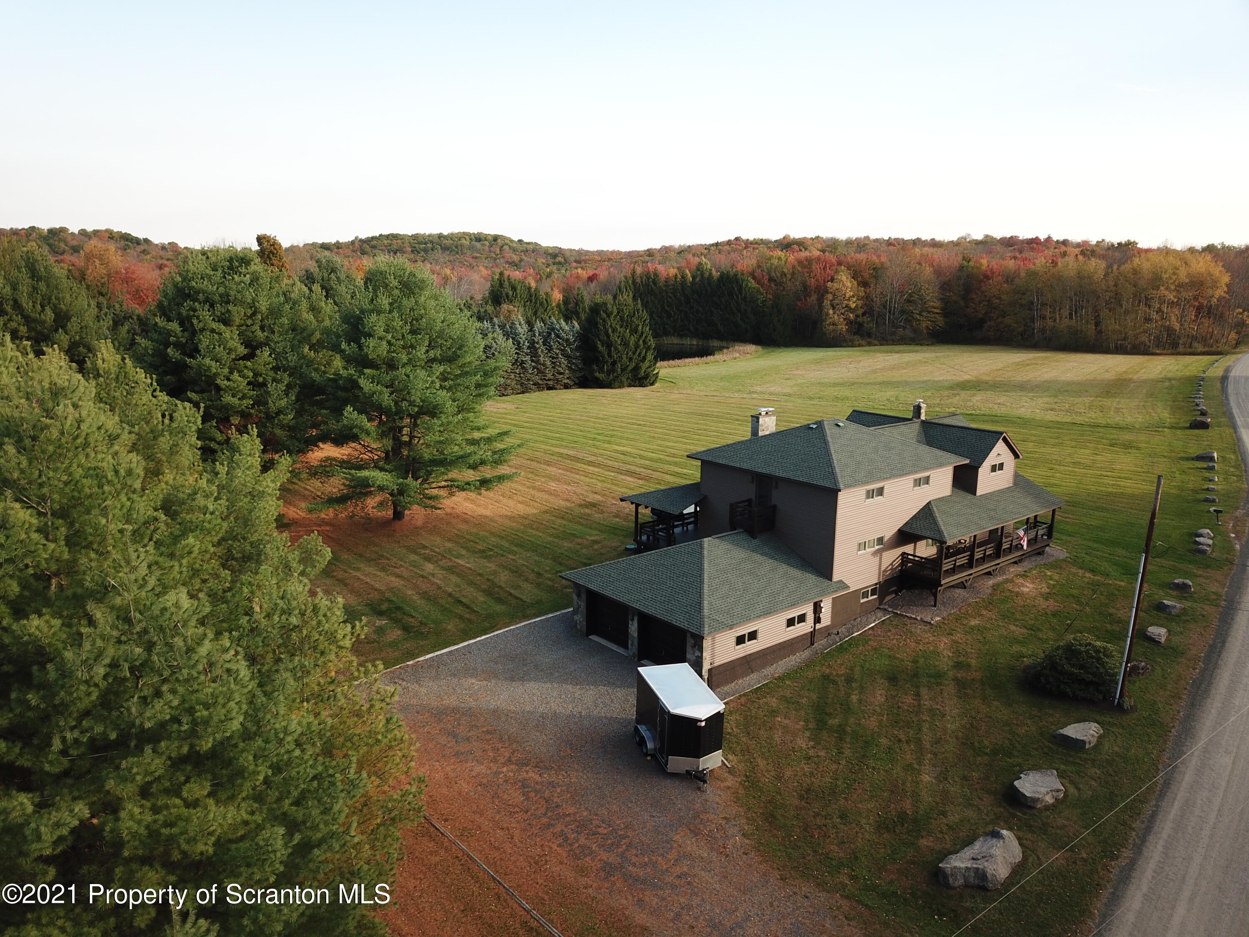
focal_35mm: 26
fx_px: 938
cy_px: 468
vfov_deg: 53.1
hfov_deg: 67.3
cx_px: 624
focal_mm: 4.73
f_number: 2.2
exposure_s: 1/259
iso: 100
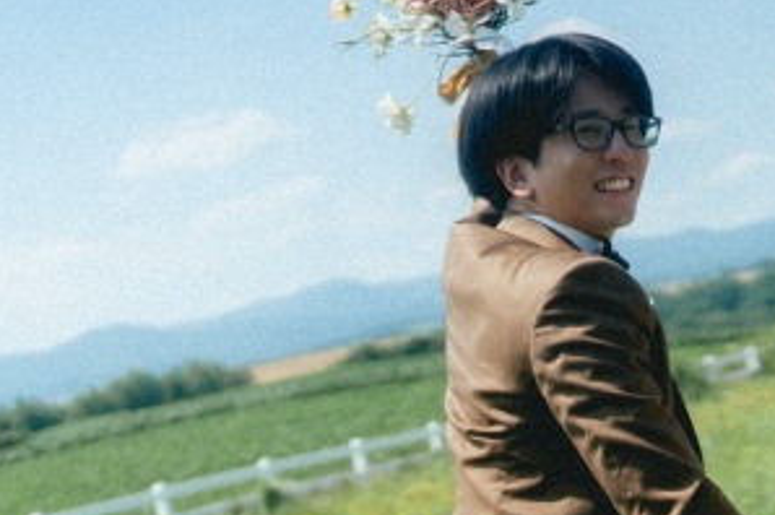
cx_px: 765
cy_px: 540
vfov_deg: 14.2
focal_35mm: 94
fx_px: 2021
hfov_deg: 21.0
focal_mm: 35
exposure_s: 1/5000
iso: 200
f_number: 2
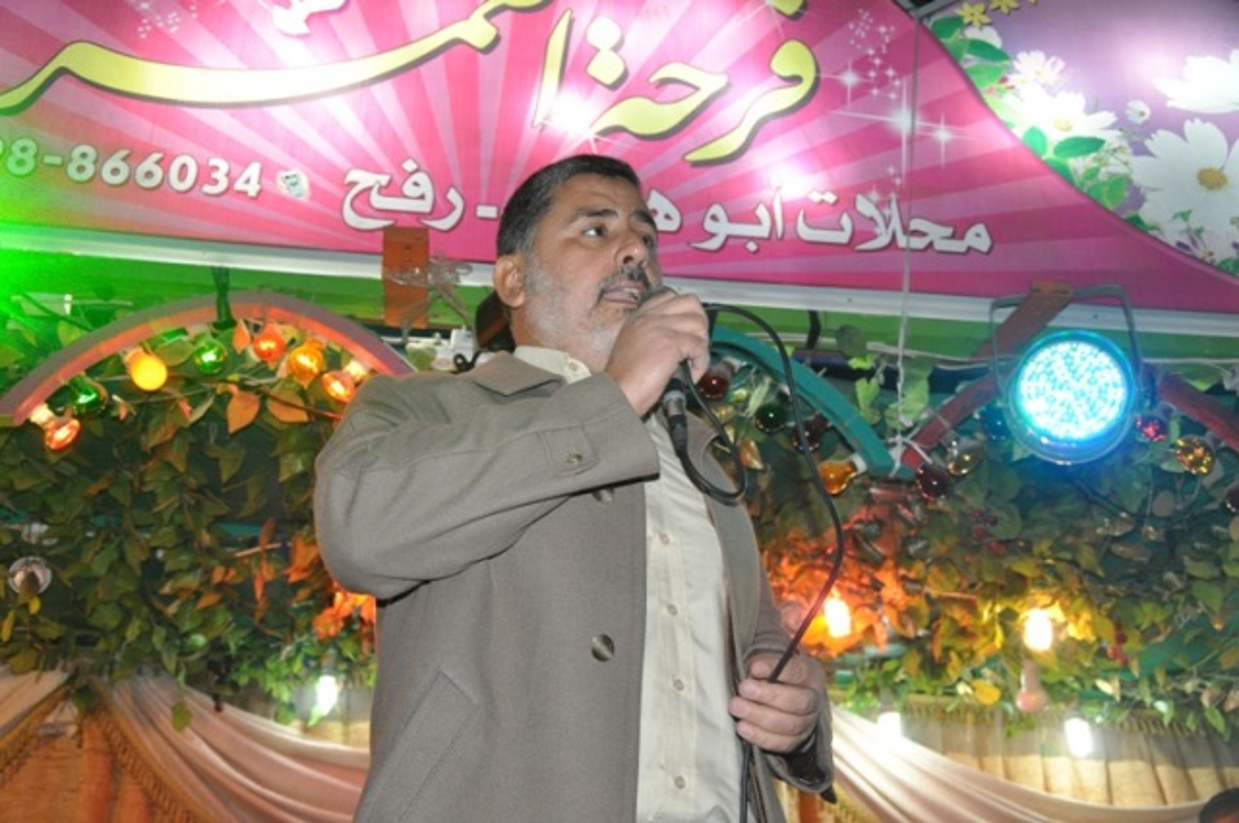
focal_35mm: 45
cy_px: 412
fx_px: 1547
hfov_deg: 43.7
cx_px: 620
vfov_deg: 29.8
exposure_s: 1/160
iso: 1000
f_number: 4.2
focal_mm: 30
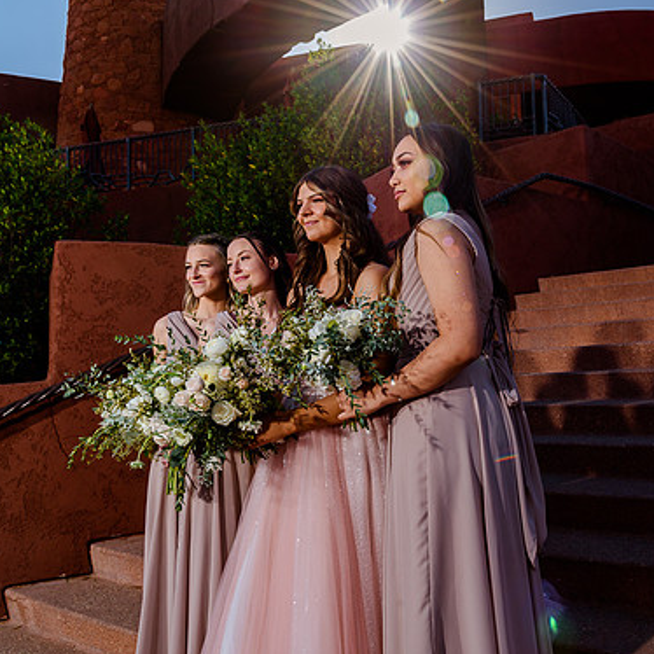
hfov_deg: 49.6
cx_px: 469
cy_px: 329
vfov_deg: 51.1
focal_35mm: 32
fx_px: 684
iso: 125
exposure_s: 1/200
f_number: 8
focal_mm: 24
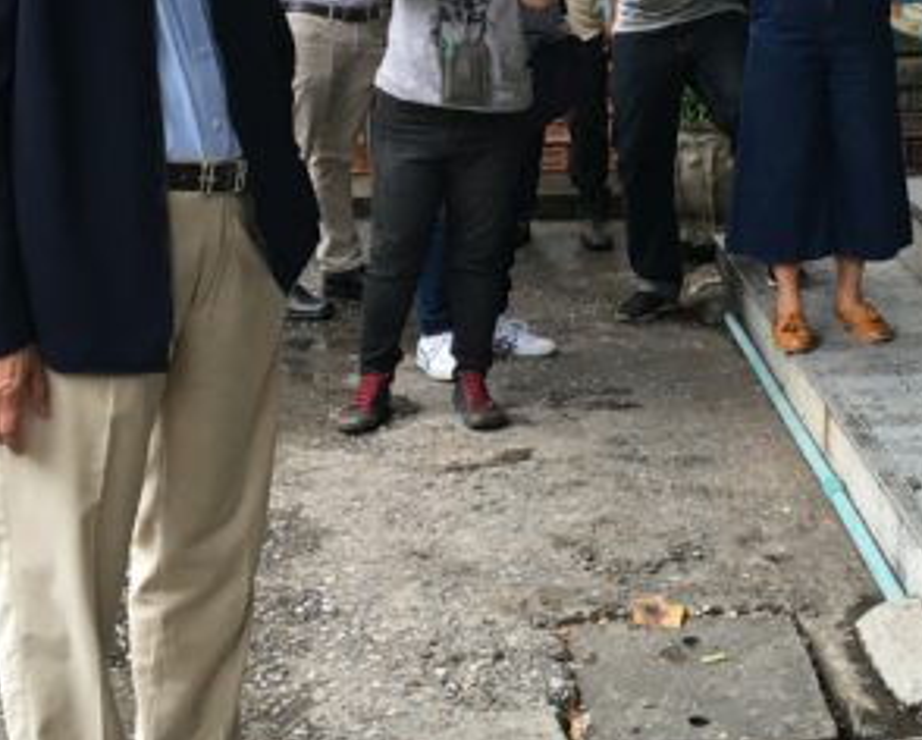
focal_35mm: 70
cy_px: 125
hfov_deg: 26.9
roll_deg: -0.4
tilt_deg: -6.7
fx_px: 1913
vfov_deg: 21.6
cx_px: 630
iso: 25
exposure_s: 1/33
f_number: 2.2
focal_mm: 4.15
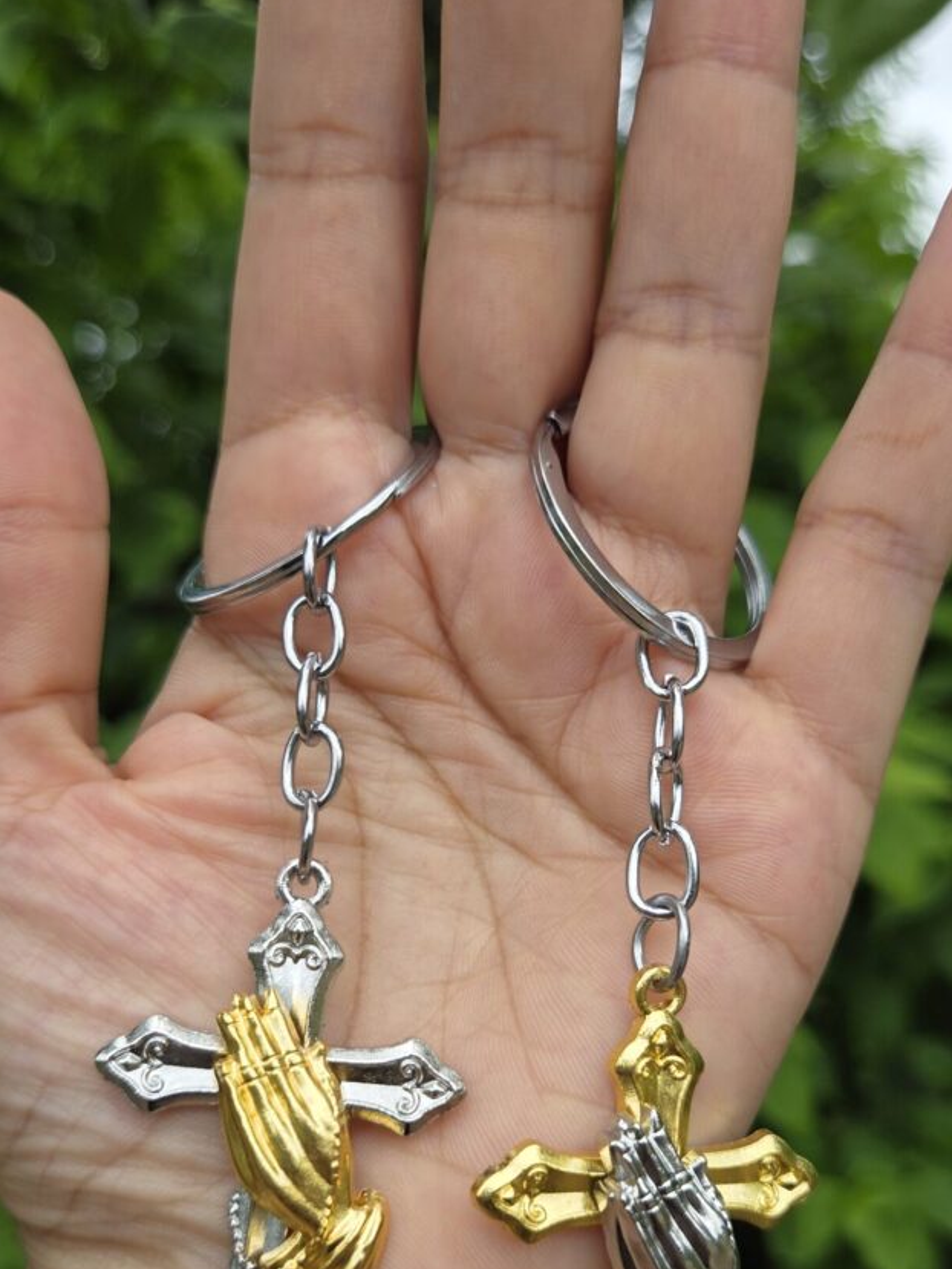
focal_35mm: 37
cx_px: 494
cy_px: 833
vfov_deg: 49.4
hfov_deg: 38.7
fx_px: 1356
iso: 80
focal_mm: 5.4
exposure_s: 1/1794
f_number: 1.8
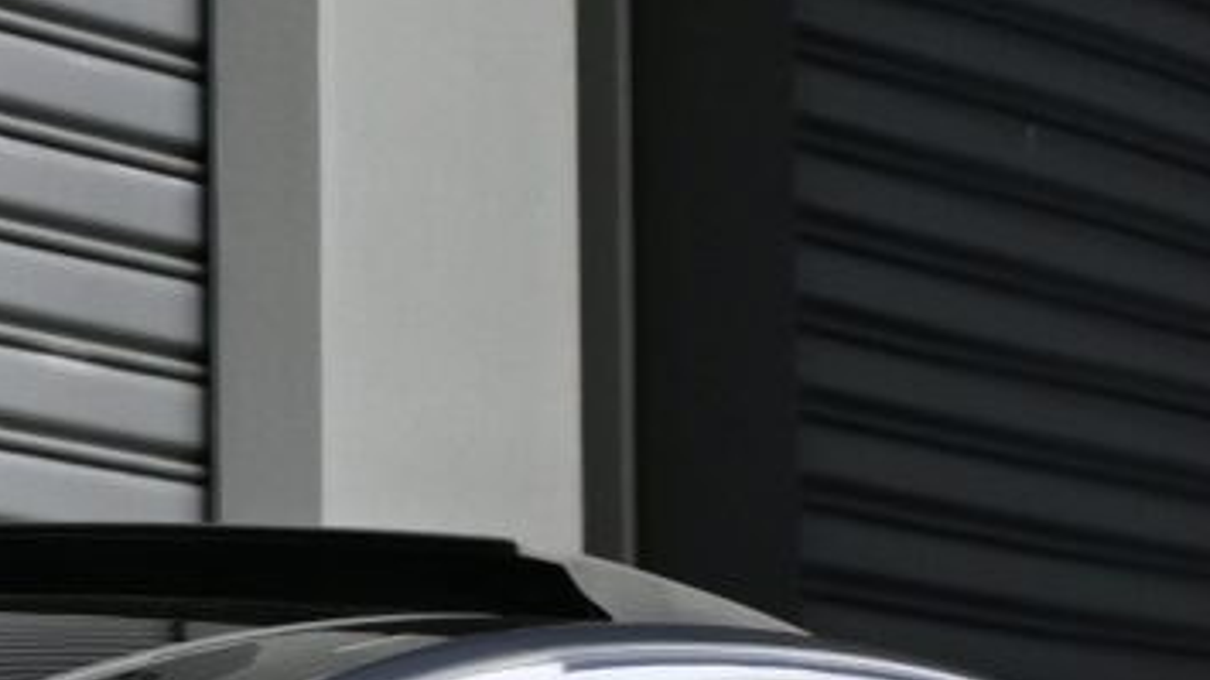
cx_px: -509
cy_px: 1030
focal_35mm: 284
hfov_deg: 7.5
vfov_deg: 4.3
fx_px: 9104
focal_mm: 25
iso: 100
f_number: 7.1
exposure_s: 1/60
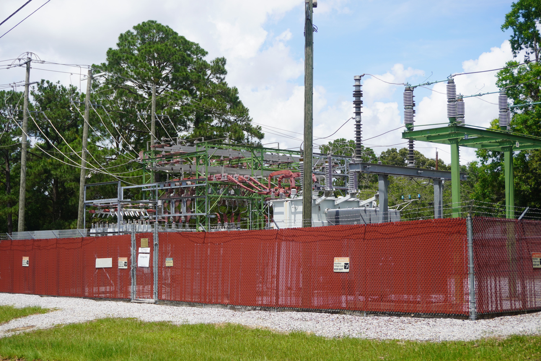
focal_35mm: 56
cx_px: 270
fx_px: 834
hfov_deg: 35.9
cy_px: 180
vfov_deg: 24.4
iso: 100
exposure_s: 1/500
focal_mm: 37
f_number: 5.6
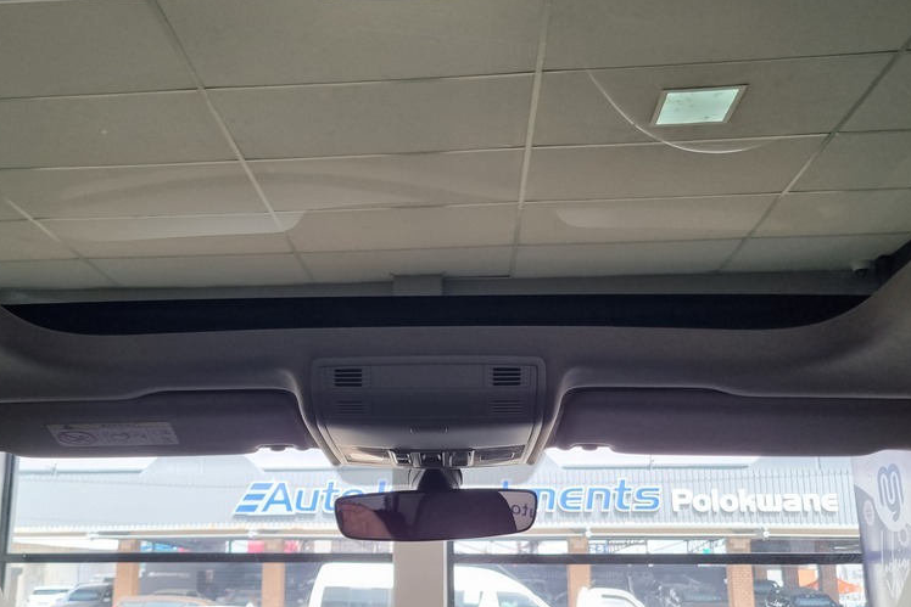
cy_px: 376
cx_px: 381
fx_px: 936
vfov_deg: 35.8
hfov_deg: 51.7
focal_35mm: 37
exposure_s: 1/100
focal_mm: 5.4
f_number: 1.8
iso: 64
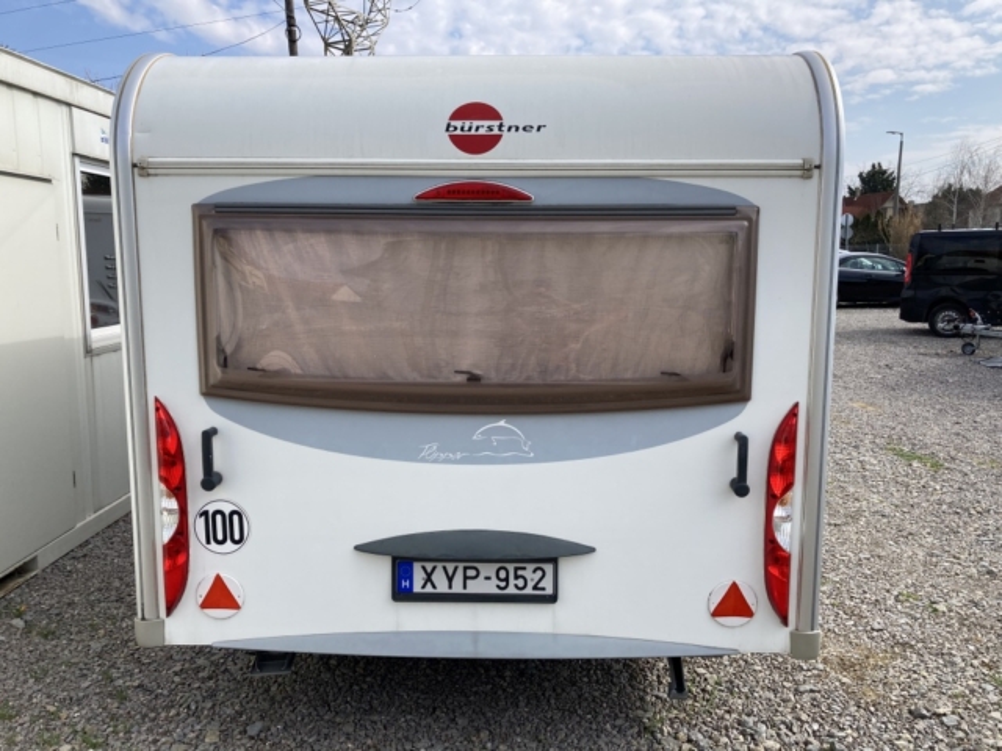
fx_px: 810
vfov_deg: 49.7
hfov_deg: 63.4
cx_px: 501
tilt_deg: -7.9
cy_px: 376
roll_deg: -0.1
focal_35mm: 28
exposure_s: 1/1799
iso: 20
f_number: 1.8
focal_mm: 3.99
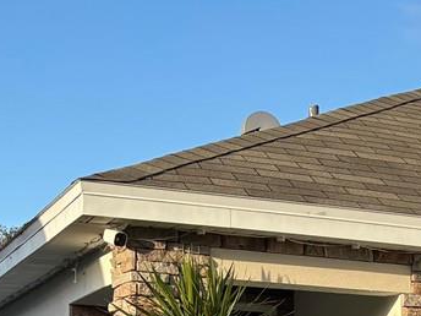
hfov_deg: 14.9
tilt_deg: -4.9
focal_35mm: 121
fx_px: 1472
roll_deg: -1.4
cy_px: 539
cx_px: 672
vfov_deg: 11.5
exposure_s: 1/1344
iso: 50
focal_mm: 5.96
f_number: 1.6
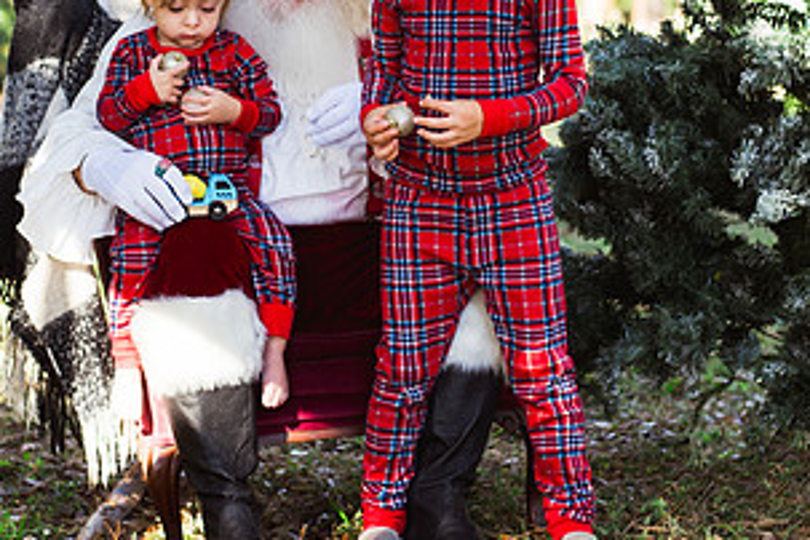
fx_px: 2430
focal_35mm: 108
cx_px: 319
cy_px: 56
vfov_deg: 12.6
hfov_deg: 18.9
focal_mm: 50
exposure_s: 1/320
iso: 125
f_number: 2.8
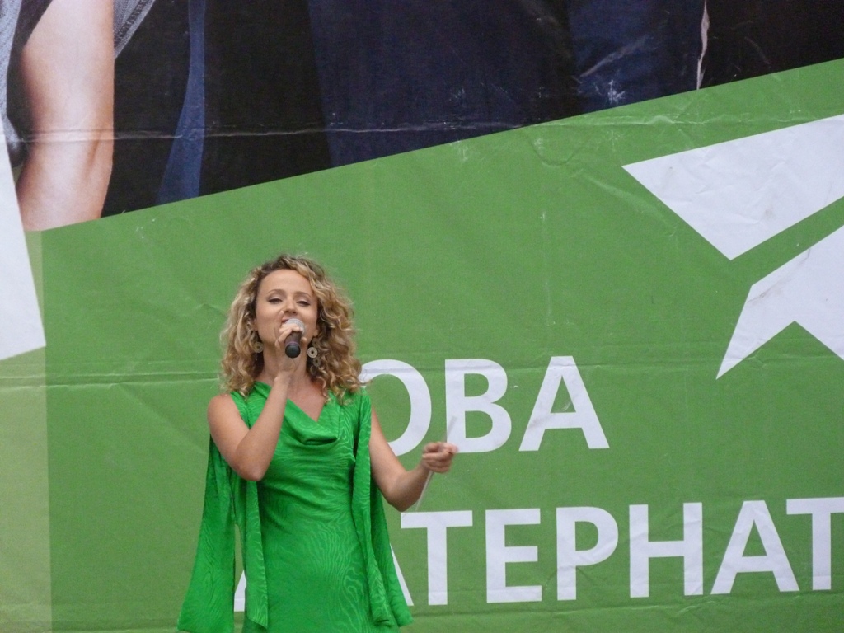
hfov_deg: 7.1
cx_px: 422
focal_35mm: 278
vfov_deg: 5.3
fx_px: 6778
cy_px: 316
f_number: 4
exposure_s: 1/160
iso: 800
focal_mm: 50
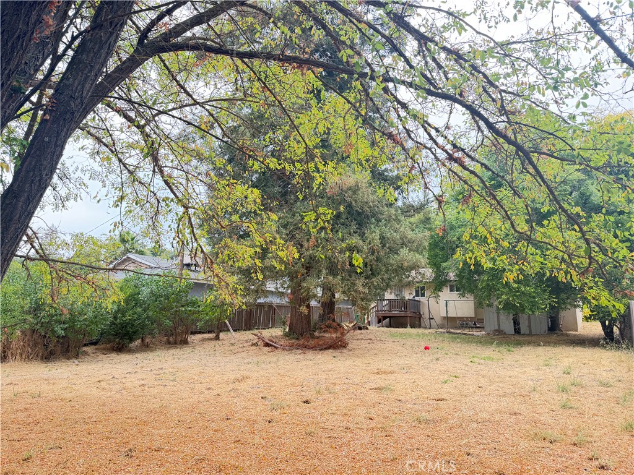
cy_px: 238
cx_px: 317
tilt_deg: +10.8
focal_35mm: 24
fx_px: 440
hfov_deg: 71.6
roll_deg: -0.7
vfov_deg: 56.8
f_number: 1.78
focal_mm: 6.76
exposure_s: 1/240
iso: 80
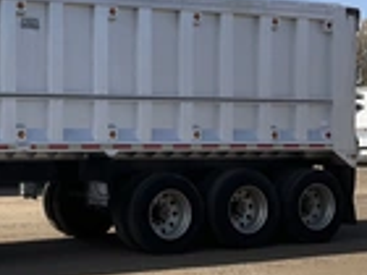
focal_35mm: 83
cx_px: -26
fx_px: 880
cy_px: 134
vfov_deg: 17.8
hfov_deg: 22.4
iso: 25
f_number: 1.8
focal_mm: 3
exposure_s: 1/1786
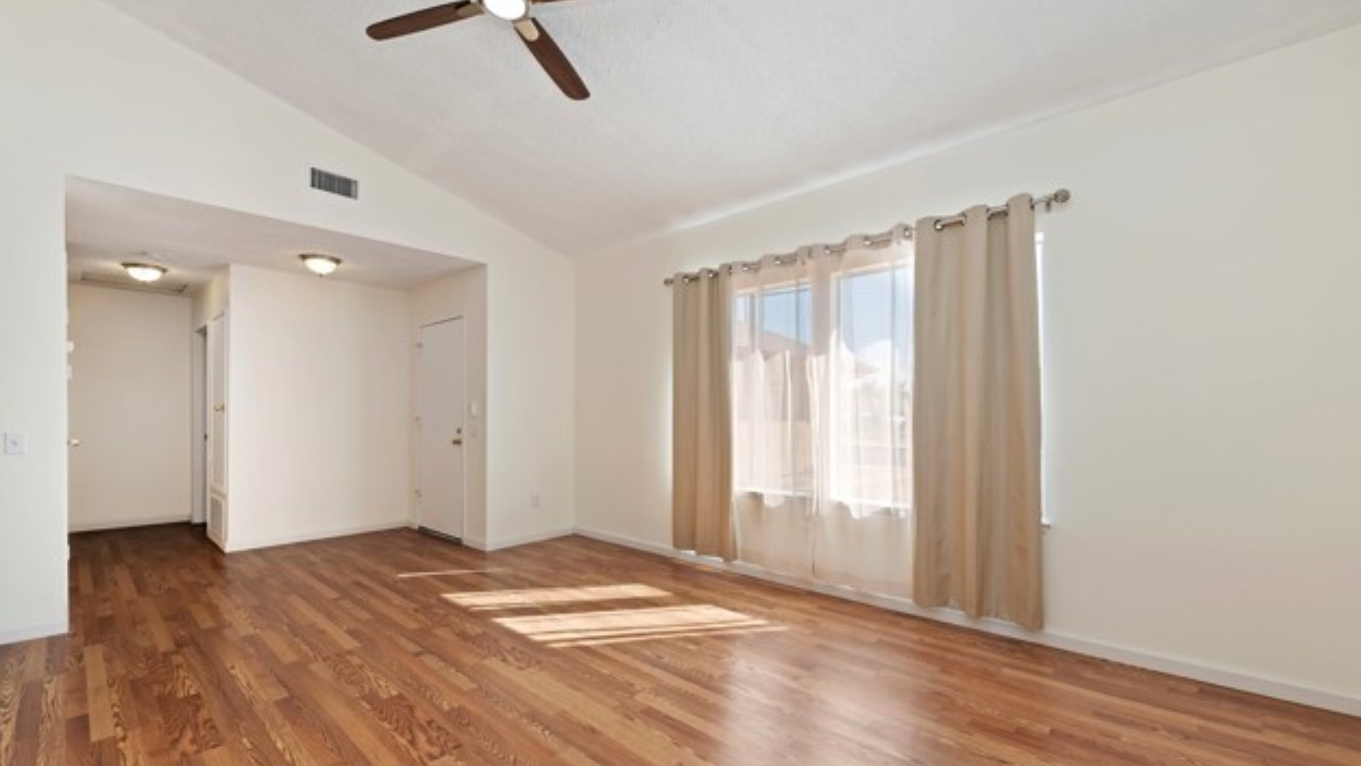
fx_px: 541
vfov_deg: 70.5
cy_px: 413
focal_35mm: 15
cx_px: 679
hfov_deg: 103.0
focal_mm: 14
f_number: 10
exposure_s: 1/40
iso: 500
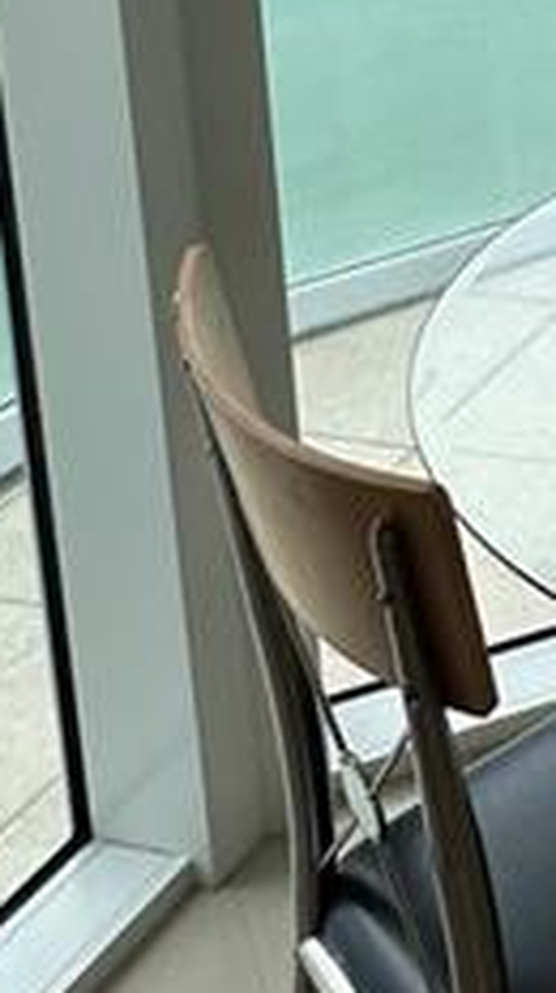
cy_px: -188
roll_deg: -0.3
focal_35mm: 79
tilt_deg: -12.0
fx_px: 2077
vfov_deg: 24.4
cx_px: 1044
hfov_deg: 13.5
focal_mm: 2.22
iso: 40
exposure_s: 1/754
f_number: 2.2
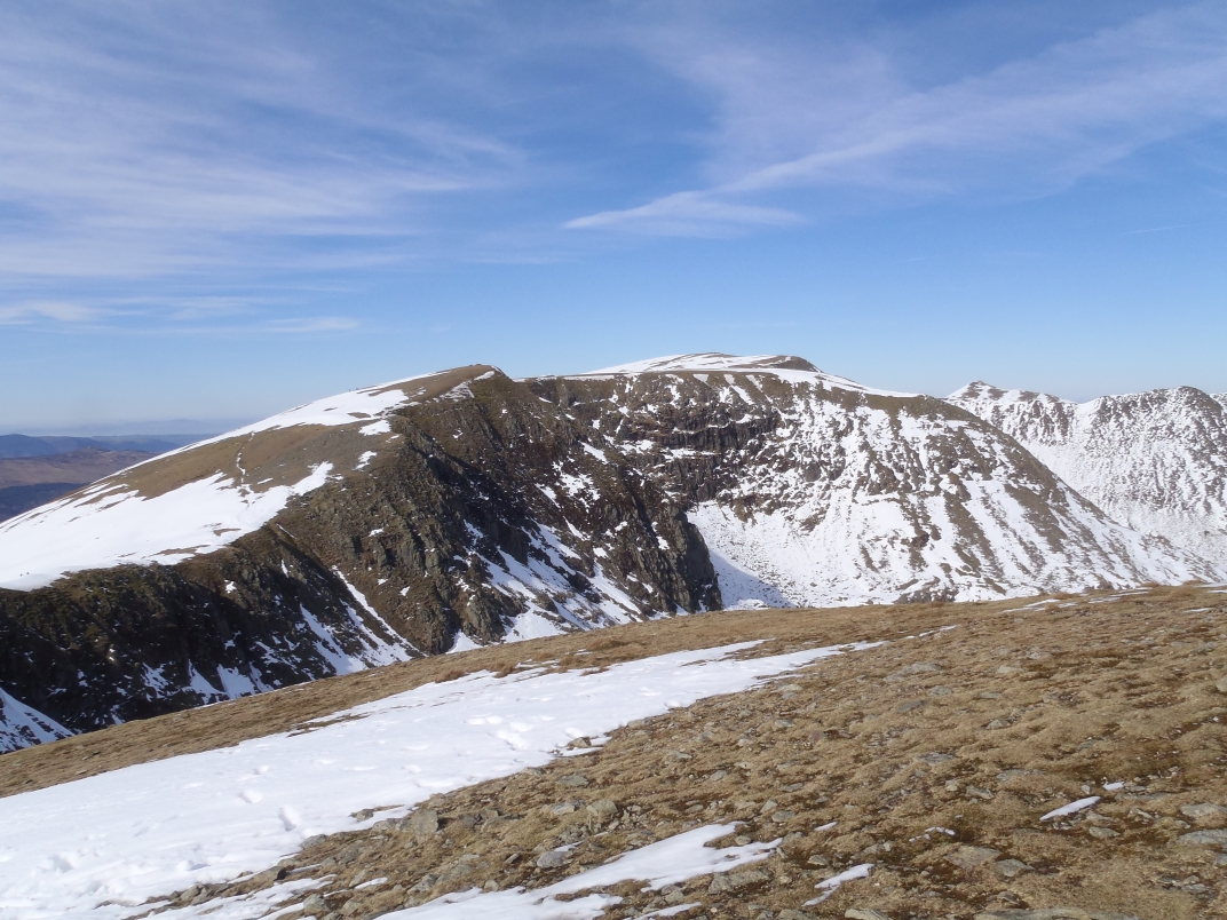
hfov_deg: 63.4
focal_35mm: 28
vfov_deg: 49.7
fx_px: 992
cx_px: 614
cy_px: 460
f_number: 5.6
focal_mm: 5
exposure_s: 1/500
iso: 80
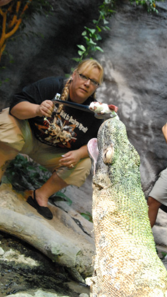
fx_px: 355
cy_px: 147
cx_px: 82
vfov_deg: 45.5
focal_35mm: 45
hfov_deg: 26.5
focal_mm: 28
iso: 1600
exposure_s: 1/125
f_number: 5.6
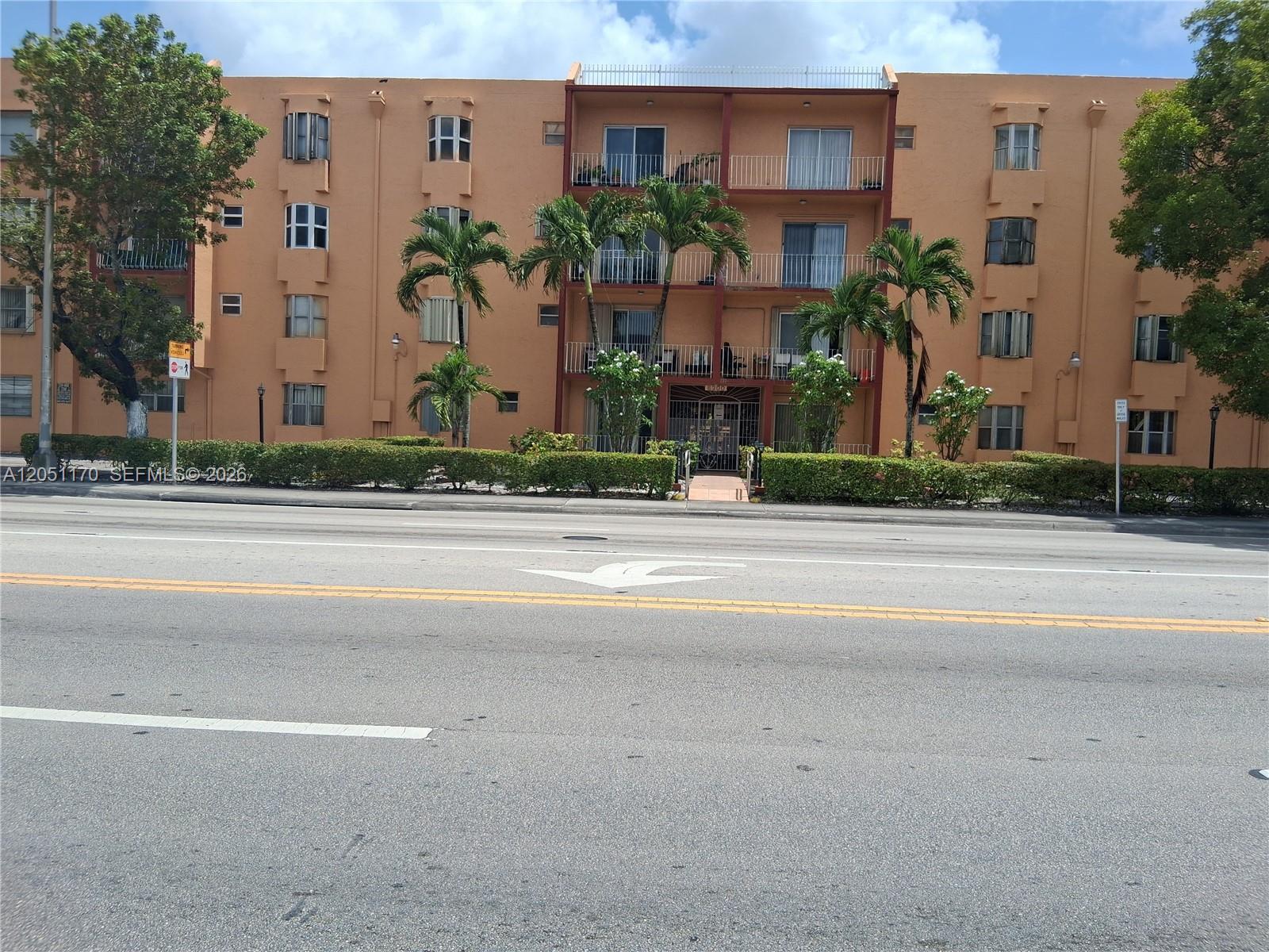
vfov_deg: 53.1
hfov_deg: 67.3
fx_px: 953
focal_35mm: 26
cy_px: 476
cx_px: 634
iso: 25
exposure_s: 1/741
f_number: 1.8
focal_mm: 3.98
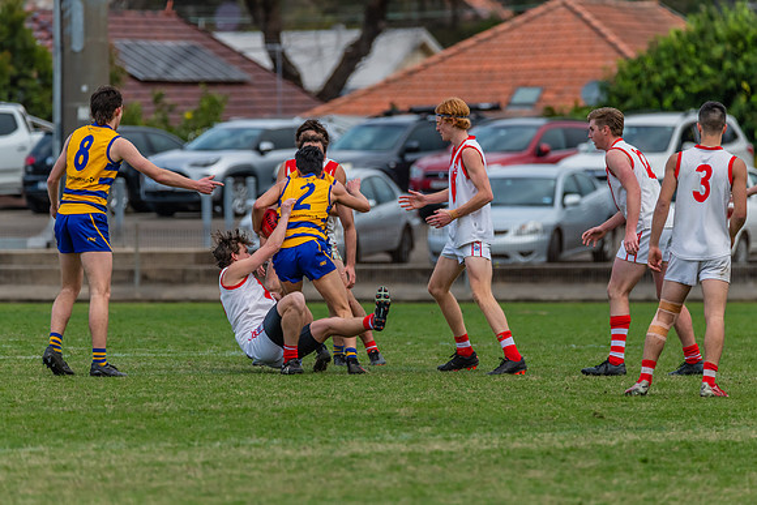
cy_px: 246
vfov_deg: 2.9
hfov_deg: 4.4
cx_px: 397
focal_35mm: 471
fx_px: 9902
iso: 800
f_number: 6.3
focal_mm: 420
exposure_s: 1/1600
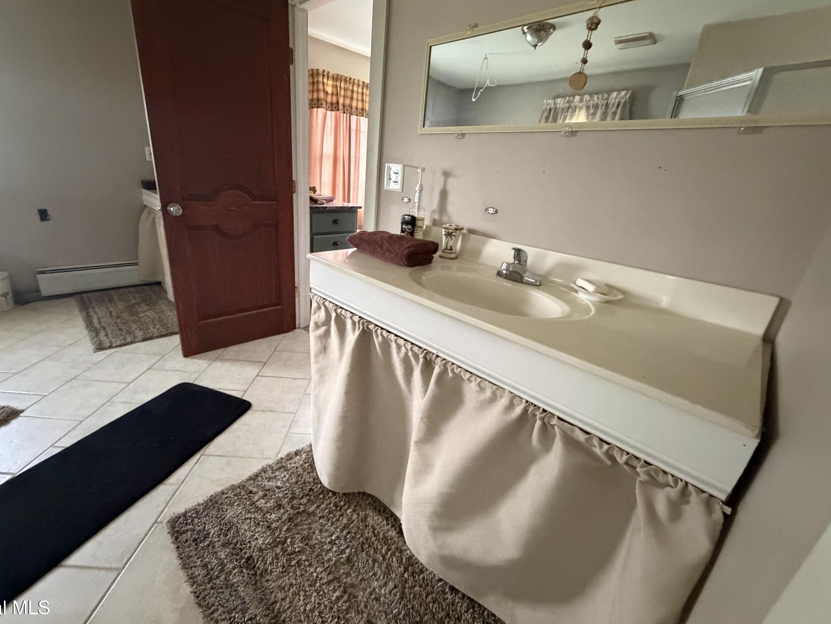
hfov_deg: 98.1
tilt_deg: -19.9
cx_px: 396
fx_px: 360
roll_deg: -4.7
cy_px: 304
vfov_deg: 81.7
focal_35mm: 15
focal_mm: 2.22
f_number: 2.2
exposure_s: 1/60
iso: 1000
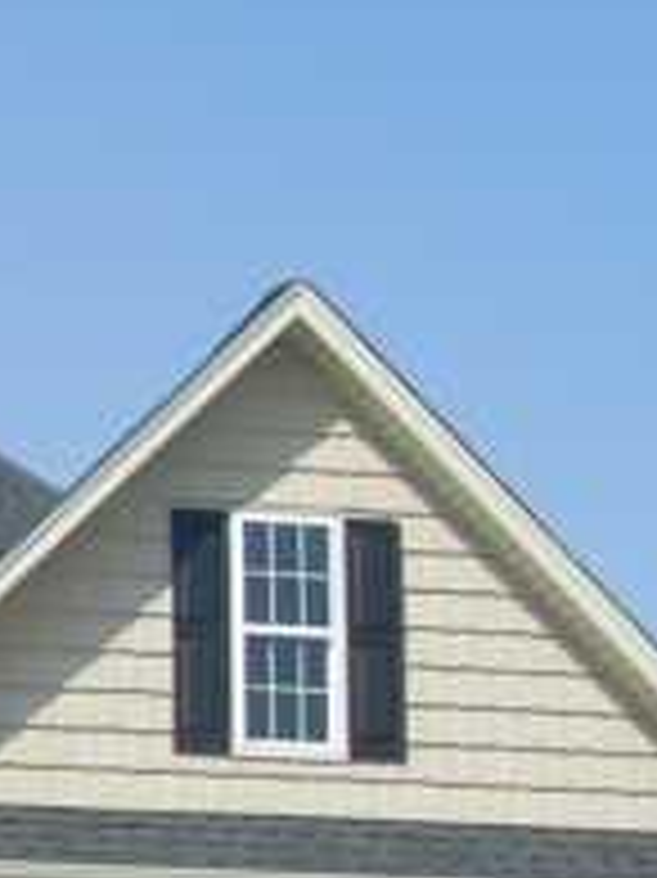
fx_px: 3167
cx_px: -477
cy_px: 765
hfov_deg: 11.1
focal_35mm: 125
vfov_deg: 15.6
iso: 80
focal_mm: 6.3
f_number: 7.7
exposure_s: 1/250
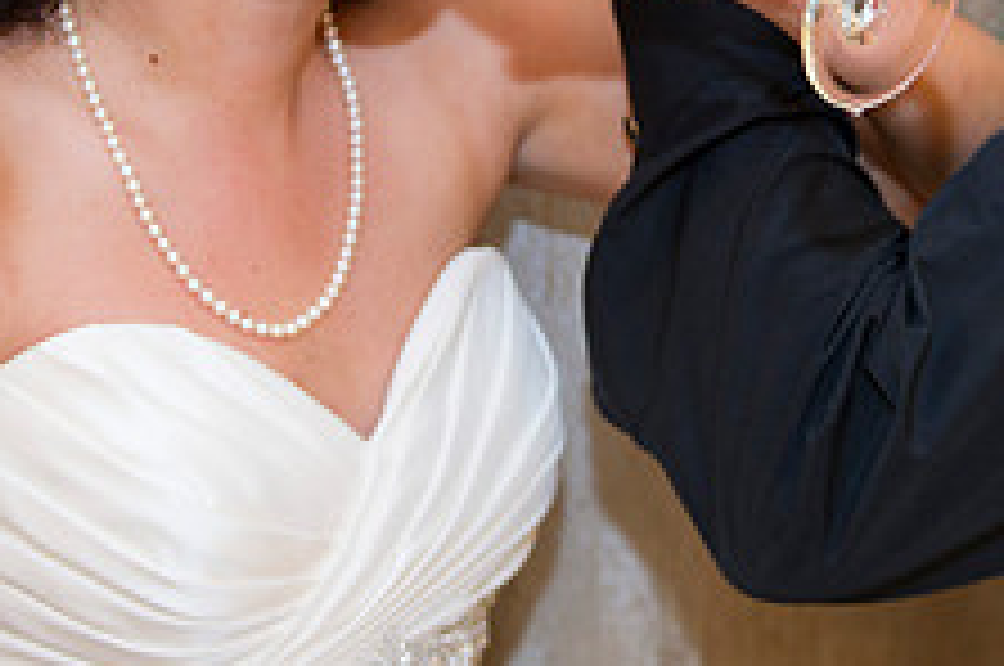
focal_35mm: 99
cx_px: 761
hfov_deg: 20.5
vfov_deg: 13.7
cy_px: 86
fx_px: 2757
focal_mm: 38
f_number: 2.8
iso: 1250
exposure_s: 1/60
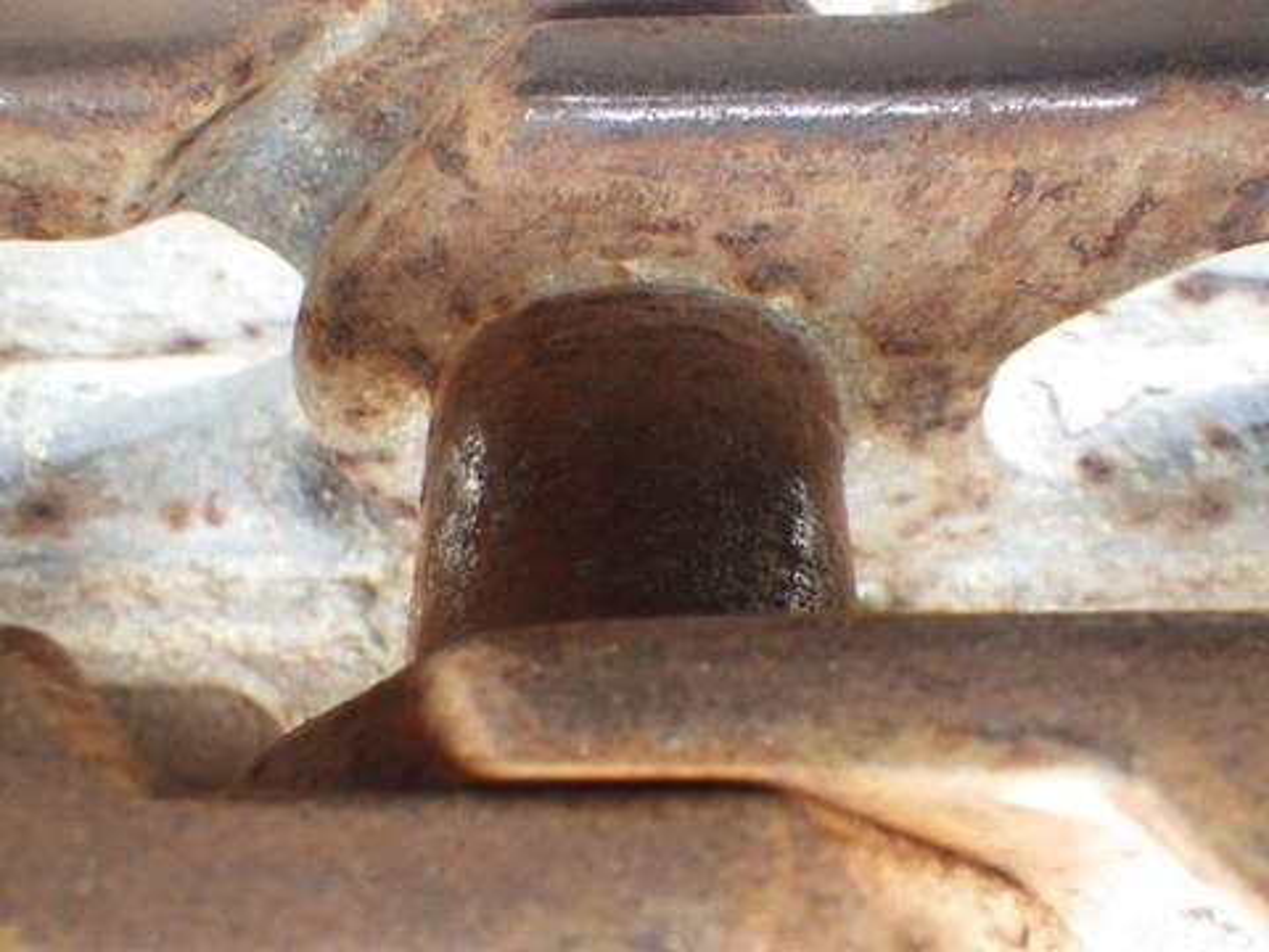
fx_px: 1246
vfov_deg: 41.8
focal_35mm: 34
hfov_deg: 54.0
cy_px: 476
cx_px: 634
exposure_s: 1/50
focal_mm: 6.1
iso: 400
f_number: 3.8
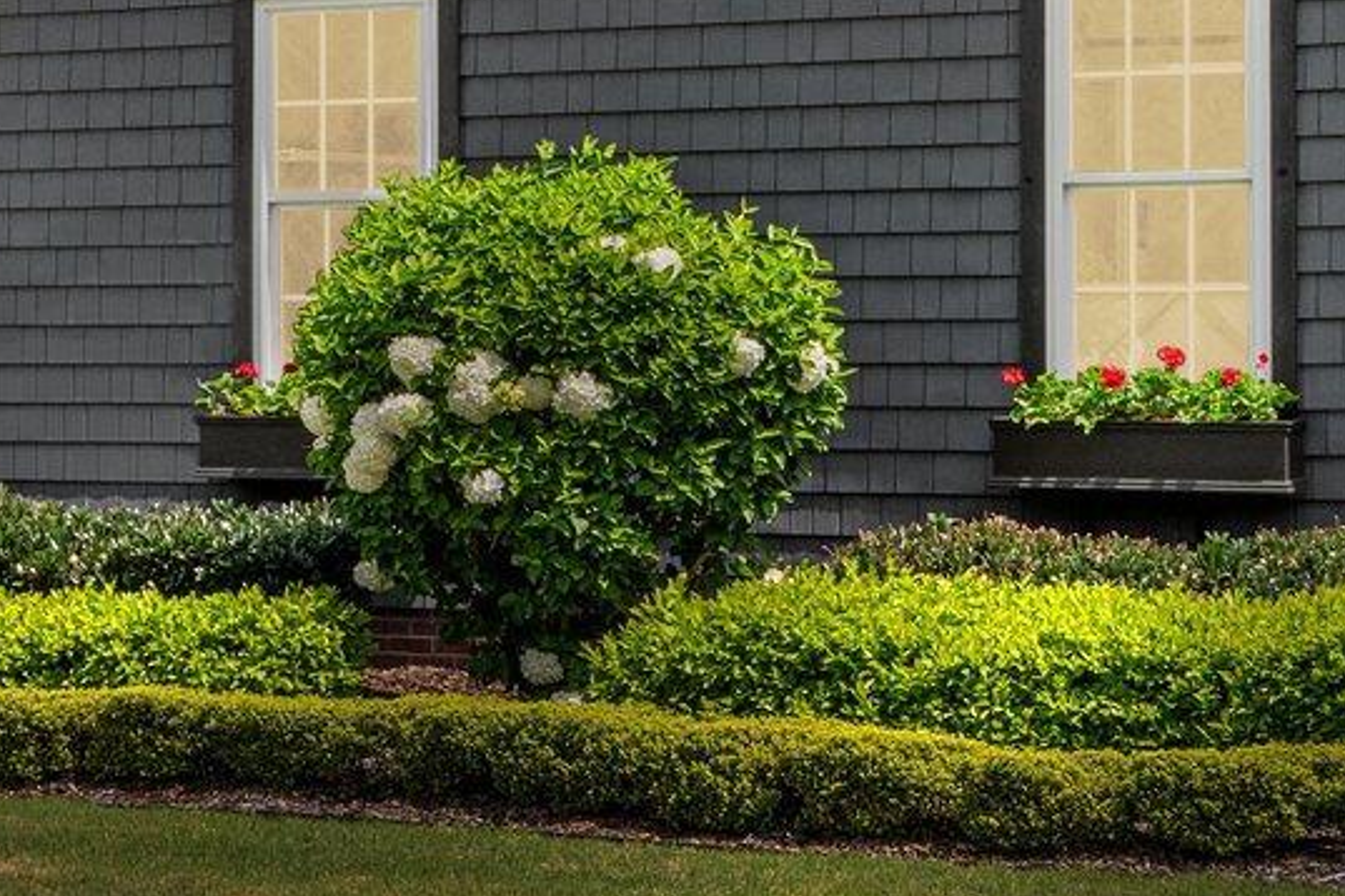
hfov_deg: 16.4
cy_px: 287
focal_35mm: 122
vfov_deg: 11.2
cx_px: -80
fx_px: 4558
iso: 500
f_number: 8
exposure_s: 1/1250
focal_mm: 32
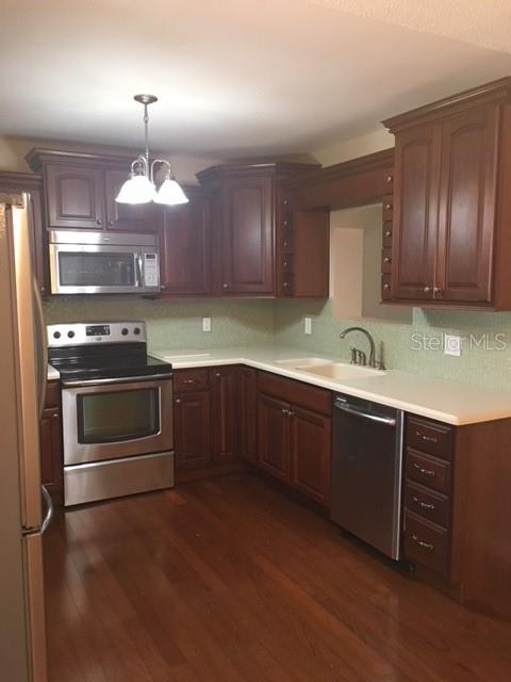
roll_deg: +0.6
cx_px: 256
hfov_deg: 48.2
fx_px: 571
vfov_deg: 61.7
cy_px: 341
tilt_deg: -6.2
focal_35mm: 29
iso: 160
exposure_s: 1/33
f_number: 2.2
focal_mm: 4.15
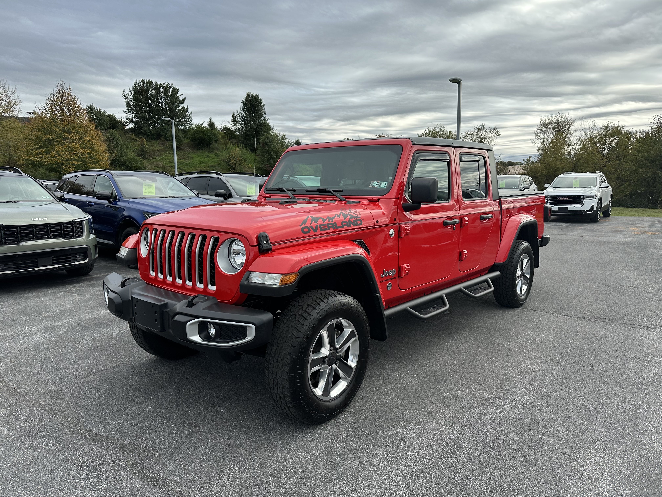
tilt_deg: -7.5
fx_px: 459
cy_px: 248
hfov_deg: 71.6
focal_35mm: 24
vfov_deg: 56.8
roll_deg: +0.5
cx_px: 331
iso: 80
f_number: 1.78
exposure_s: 1/2252
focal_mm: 6.86
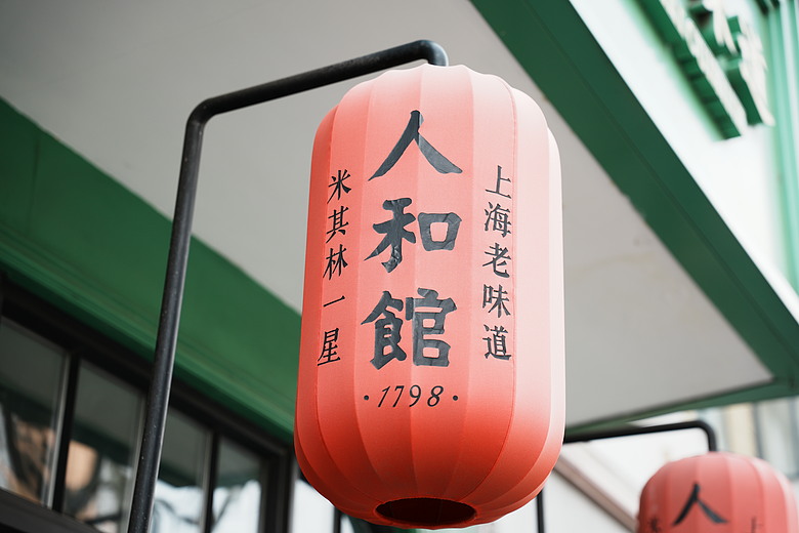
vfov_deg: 19.5
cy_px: 266
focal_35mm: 70
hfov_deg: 28.8
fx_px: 1553
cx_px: 400
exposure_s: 1/320
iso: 125
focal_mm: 70
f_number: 2.8
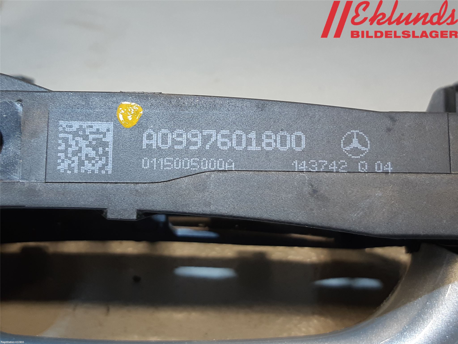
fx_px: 344
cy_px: 172
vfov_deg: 53.1
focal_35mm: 26
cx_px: 229
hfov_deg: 67.3
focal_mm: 3.93
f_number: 1.7
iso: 64
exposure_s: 1/50
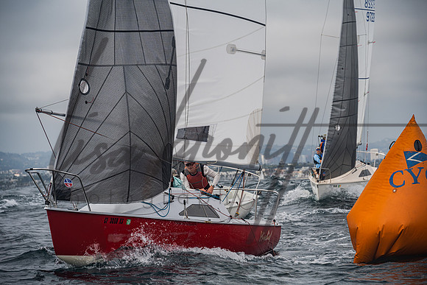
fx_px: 1720
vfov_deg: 9.5
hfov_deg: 14.2
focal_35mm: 145
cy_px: 142
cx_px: 214
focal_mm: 145
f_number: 6.3
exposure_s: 1/640
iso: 160
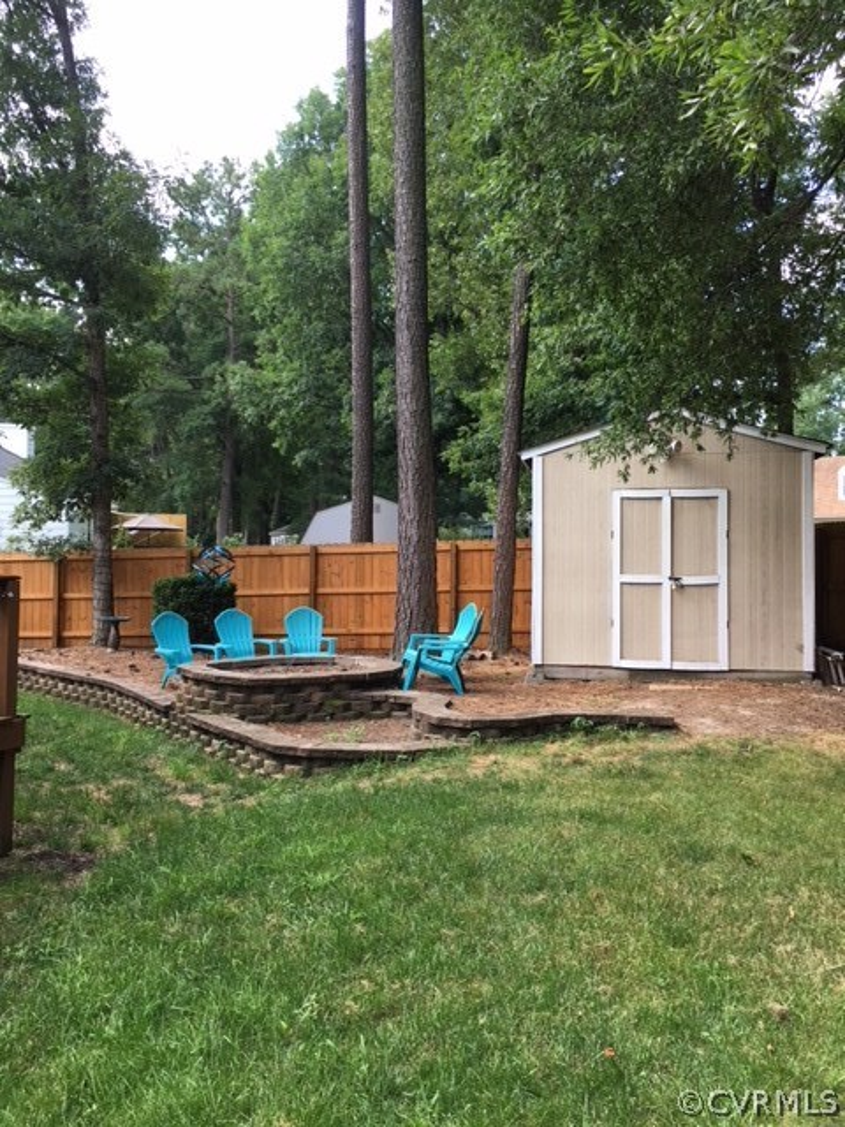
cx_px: 422
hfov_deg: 48.2
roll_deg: -0.5
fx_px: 944
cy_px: 564
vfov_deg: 61.7
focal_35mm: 29
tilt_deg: -0.1
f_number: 2.2
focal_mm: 4.15
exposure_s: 1/146
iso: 25
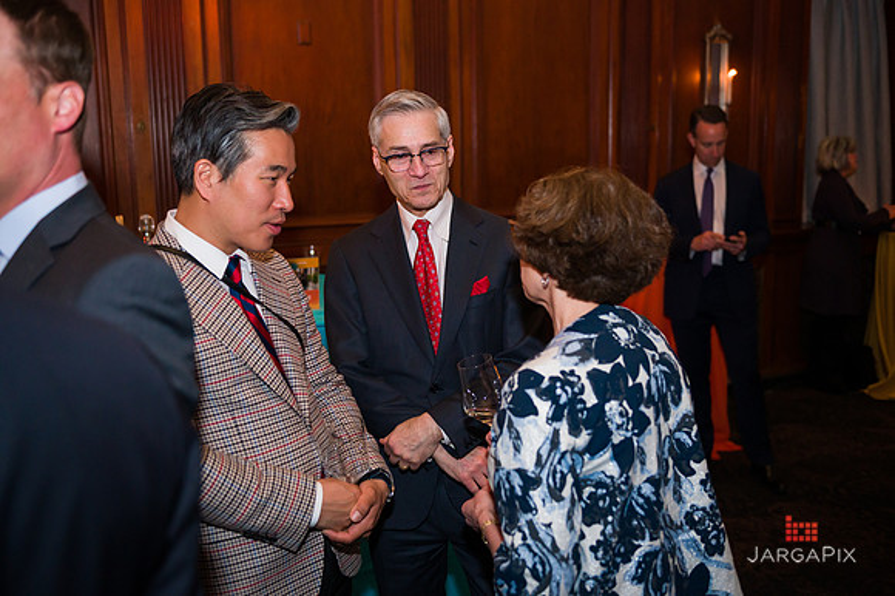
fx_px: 870
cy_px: 298
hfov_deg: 54.5
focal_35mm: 35
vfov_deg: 37.8
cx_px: 448
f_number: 3.2
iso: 1600
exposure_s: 1/200
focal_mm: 35
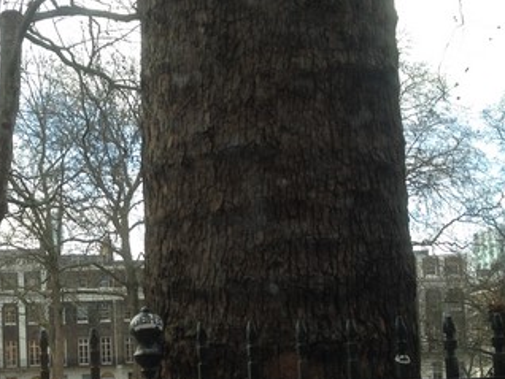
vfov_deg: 21.9
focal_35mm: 66
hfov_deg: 28.2
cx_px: 44
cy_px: 328
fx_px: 964
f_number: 2.4
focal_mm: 4.28
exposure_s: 1/221
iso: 50
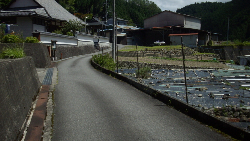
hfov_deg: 45.5
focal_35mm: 45
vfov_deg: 26.4
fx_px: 298
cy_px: 56
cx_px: 131
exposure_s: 1/500
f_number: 5.6
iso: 80
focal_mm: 6.2
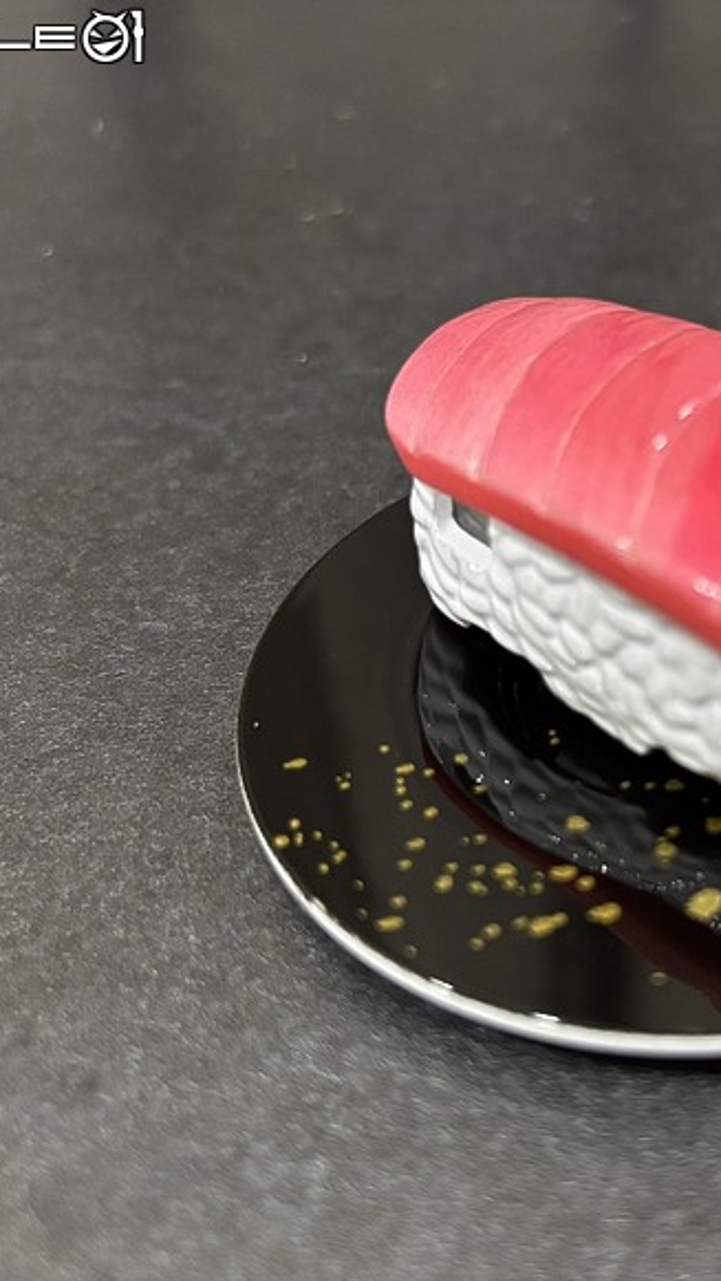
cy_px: 643
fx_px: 1291
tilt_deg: -39.3
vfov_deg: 52.8
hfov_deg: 29.5
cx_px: 688
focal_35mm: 38
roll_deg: +1.6
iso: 400
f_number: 1.6
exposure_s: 1/60
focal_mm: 5.96
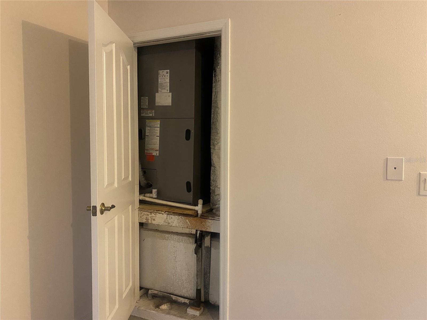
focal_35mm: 26
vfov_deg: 53.1
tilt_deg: -4.2
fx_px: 321
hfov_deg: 67.3
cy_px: 160
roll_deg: -0.2
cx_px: 214
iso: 400
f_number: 1.8
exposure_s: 1/40
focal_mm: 4.25
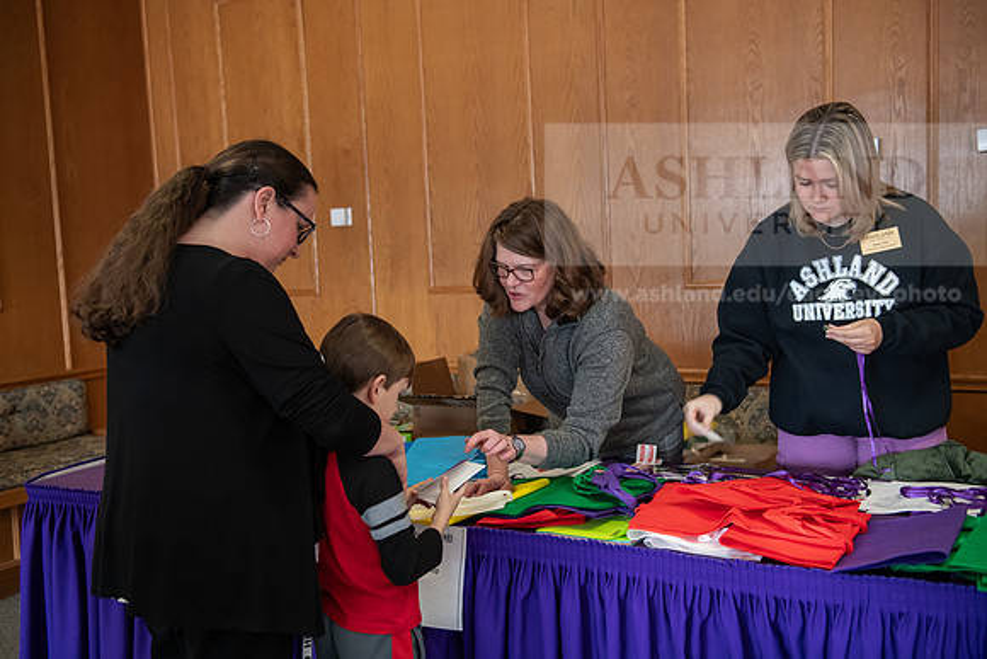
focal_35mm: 38
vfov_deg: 35.1
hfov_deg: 50.7
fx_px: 1042
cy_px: 330
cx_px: 494
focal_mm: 38
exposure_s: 1/125
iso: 1000
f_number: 3.2
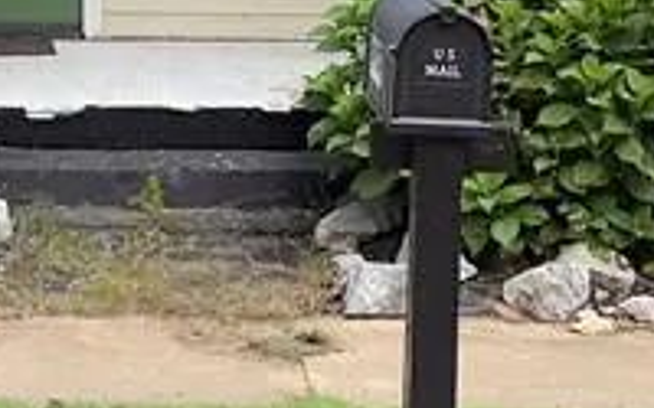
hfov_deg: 16.0
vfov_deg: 10.0
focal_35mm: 130
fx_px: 2317
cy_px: -29
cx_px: 137
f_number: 1.78
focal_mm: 6.76
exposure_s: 1/772
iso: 100
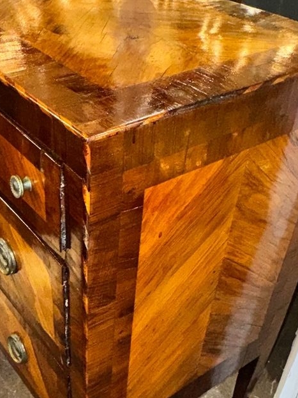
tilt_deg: -38.4
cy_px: 250
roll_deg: -2.6
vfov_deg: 41.7
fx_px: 516
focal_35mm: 45
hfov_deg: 32.0
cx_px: 104
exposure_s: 1/60
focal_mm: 2.22
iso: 250
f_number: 2.2
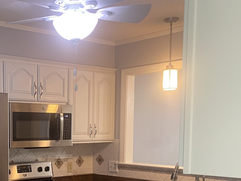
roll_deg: +1.4
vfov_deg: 25.0
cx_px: 19
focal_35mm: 56
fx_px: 390
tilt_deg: -5.6
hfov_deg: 32.4
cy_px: 176
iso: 320
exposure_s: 1/60
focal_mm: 4.25
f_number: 1.8
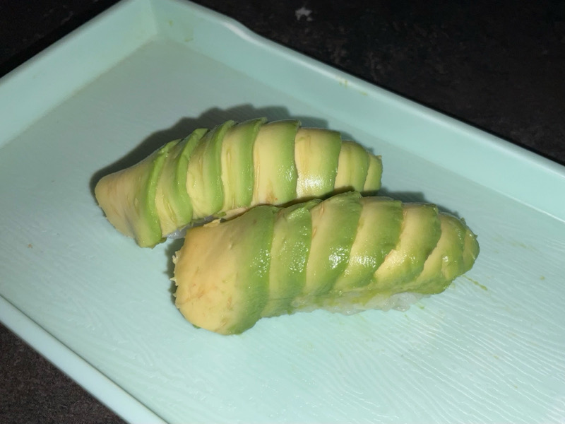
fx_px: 473
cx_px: 282
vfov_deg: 48.2
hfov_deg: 61.7
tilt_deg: -54.9
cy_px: 212
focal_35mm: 29
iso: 16
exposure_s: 1/504
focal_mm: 3
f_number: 1.8
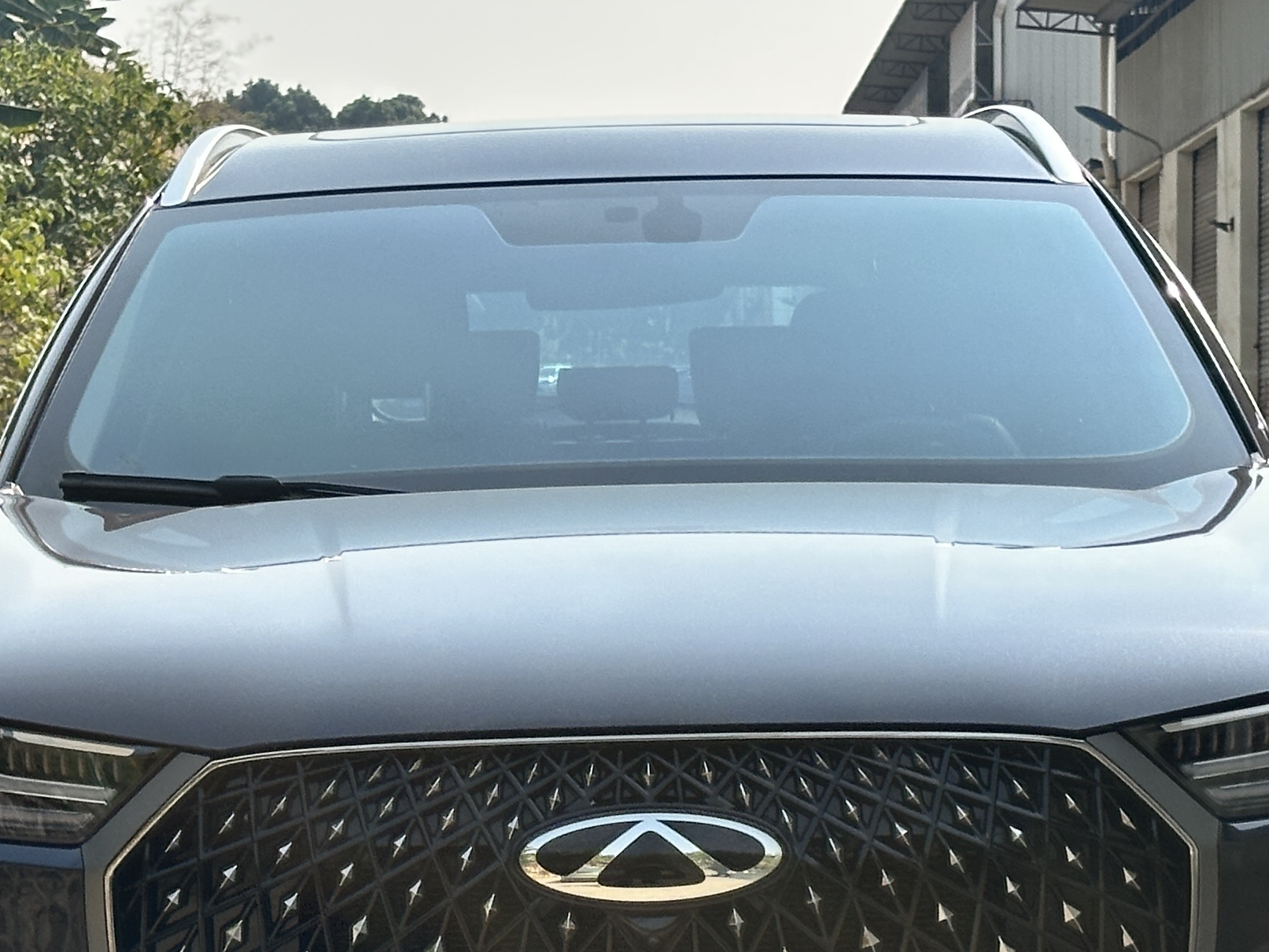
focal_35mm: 120
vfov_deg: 12.3
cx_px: 551
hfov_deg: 16.4
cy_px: 715
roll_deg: +0.7
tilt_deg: -2.7
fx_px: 4399
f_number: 1.78
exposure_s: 1/3058
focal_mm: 6.86
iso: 64
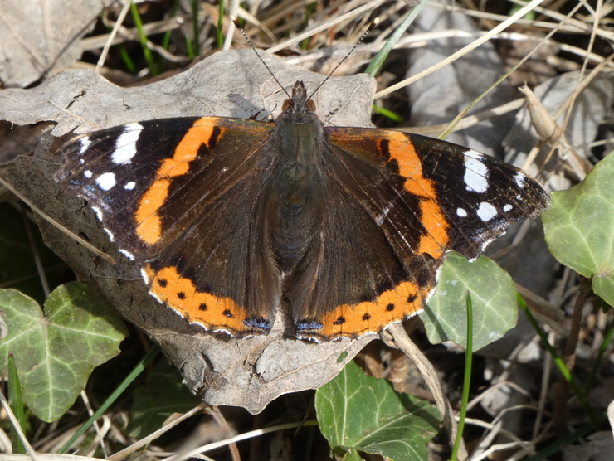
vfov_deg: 2.6
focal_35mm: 576
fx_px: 10223
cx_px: 280
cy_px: 209
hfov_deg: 3.4
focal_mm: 89.5
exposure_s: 1/100
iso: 125
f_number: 5.6
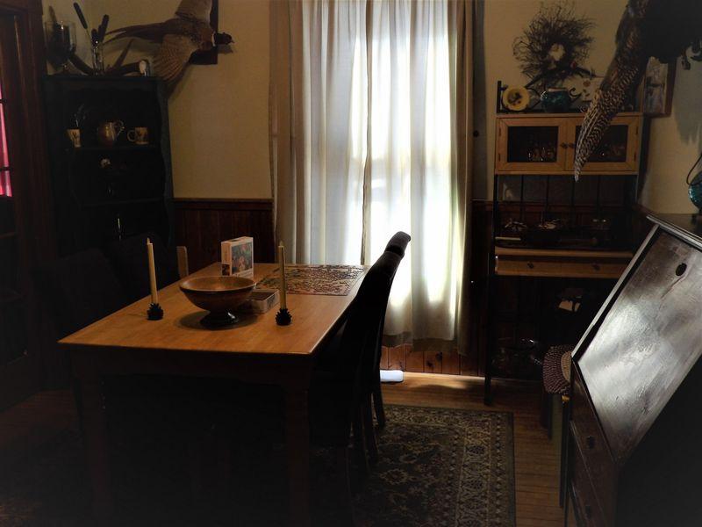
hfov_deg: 55.4
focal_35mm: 33
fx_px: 669
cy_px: 264
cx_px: 351
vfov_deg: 42.9
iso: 198
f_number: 3.6
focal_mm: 5.9
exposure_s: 1/33
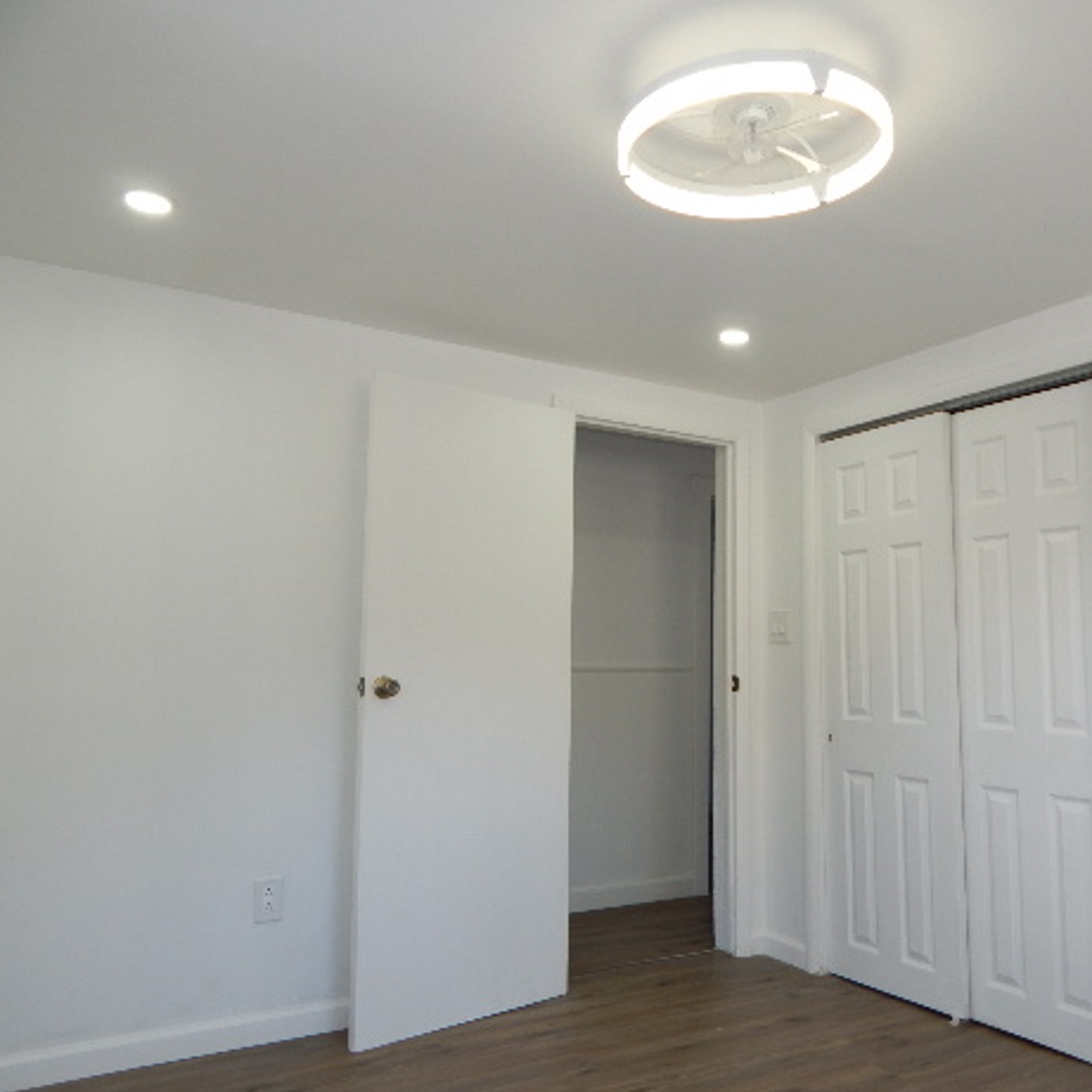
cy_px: 559
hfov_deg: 58.5
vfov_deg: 59.1
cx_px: 670
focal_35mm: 27
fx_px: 964
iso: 125
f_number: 3
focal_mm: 4
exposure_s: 1/60
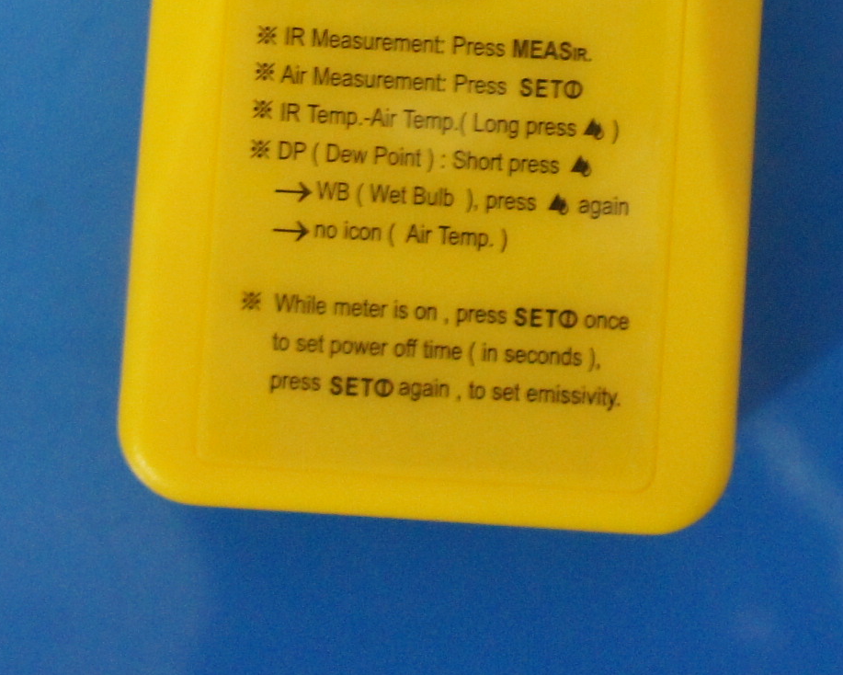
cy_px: -315
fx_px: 2688
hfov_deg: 17.8
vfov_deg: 13.5
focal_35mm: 108
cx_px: 575
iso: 1600
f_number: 4
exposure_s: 1/13
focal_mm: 21
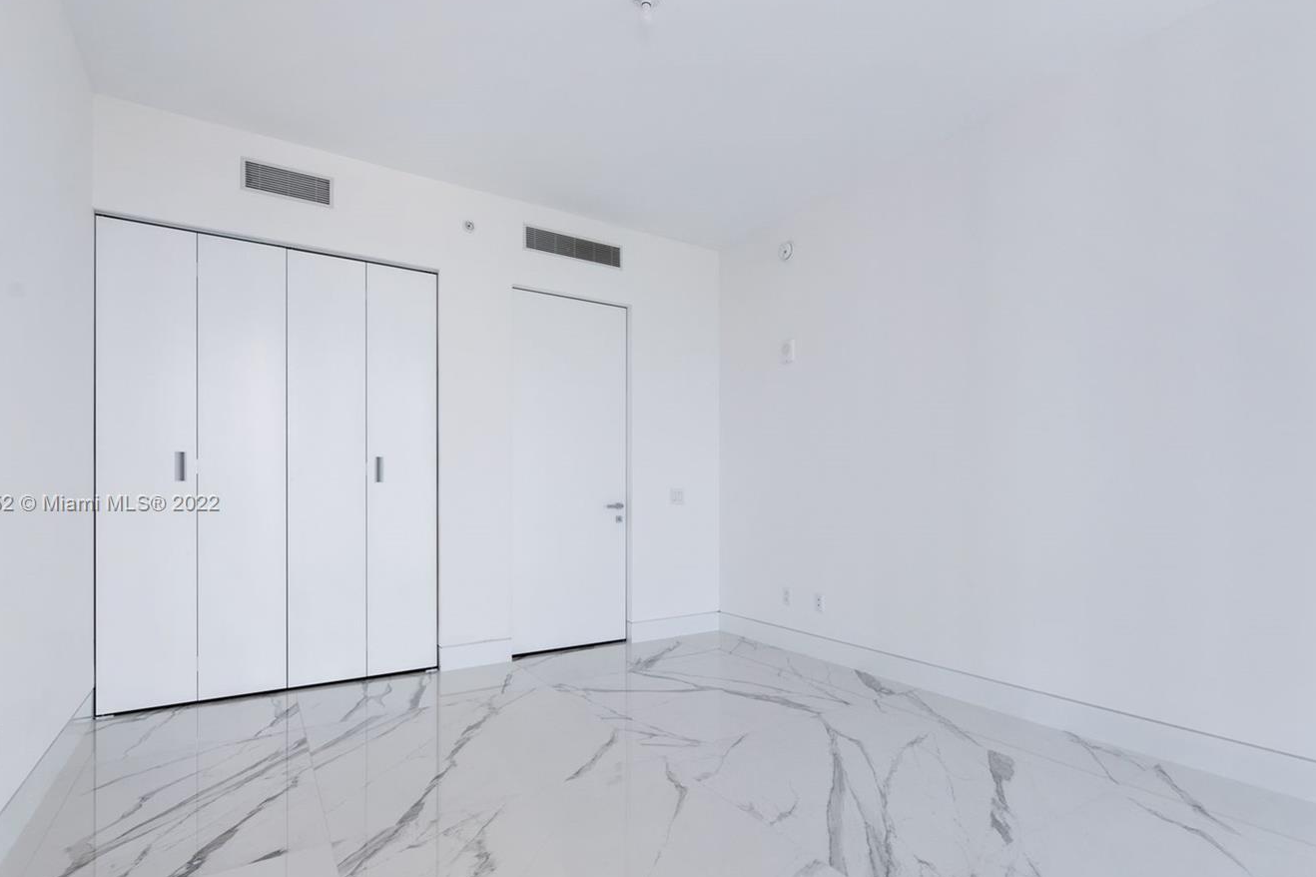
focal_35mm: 17
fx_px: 621
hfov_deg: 93.2
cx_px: 698
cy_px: 504
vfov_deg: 70.0
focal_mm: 14
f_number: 7.1
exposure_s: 1/13
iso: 125
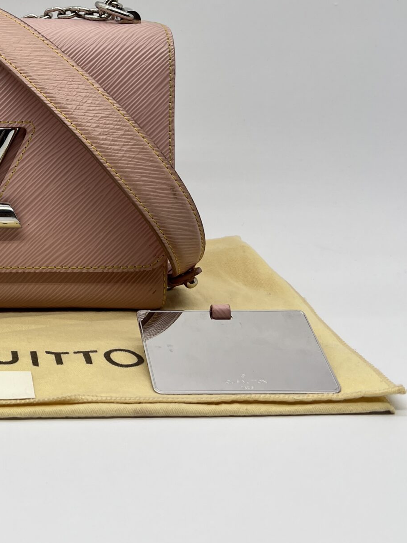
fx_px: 862
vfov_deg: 33.8
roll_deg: -0.3
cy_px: 104
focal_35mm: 55
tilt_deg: -8.4
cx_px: -23
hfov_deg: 25.0
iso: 40
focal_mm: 5.7
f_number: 1.5
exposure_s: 1/228
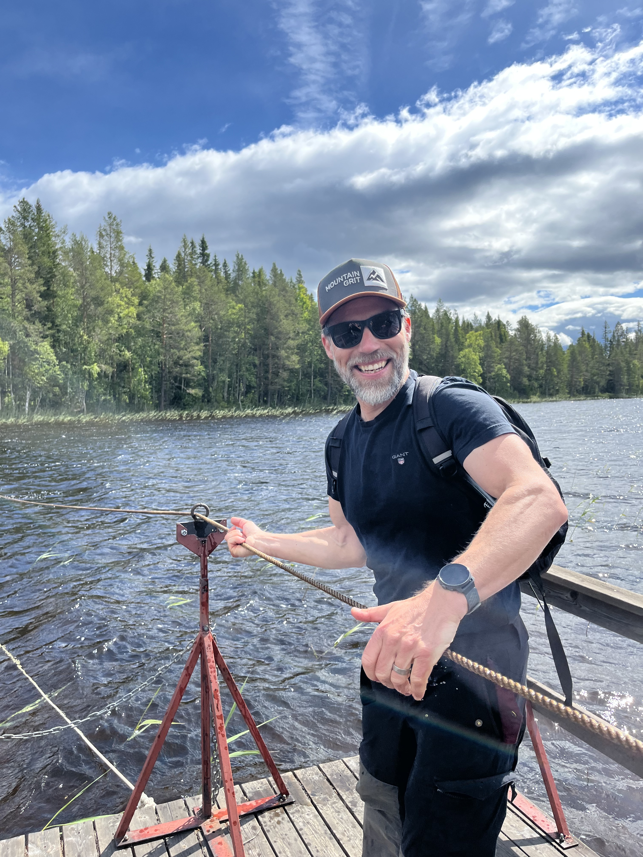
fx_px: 644
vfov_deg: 67.3
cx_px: 322
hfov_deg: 53.1
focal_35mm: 26
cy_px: 428
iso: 50
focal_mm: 5.1
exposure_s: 1/1957
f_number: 1.6
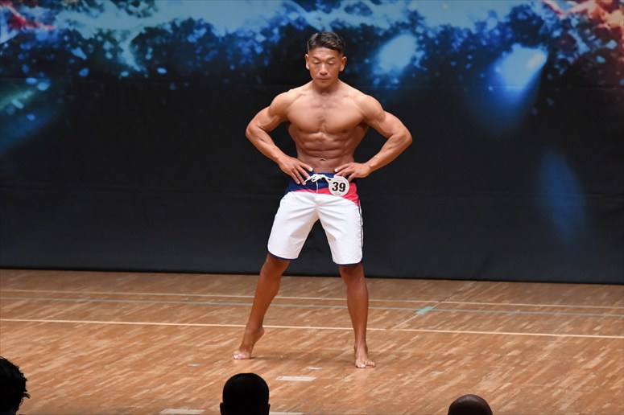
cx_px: 312
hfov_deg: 7.2
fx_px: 4938
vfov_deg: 4.8
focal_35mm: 285
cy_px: 208
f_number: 5.6
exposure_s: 1/400
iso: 6400
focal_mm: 190
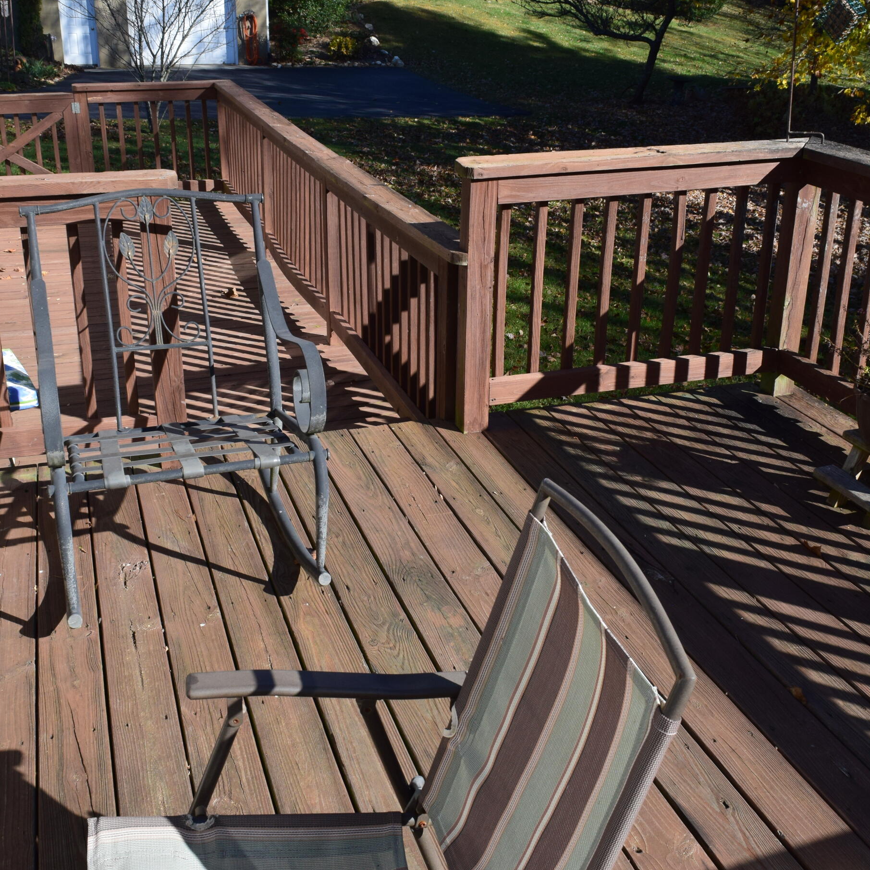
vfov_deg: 43.8
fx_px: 1081
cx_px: 436
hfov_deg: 43.9
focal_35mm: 38
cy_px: 408
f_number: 11
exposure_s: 1/400
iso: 400
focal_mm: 18
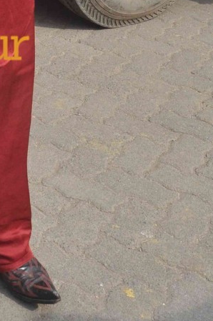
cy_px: -96
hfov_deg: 12.2
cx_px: -129
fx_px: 941
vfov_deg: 18.1
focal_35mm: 106
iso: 800
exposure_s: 1/640
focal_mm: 21
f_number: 11
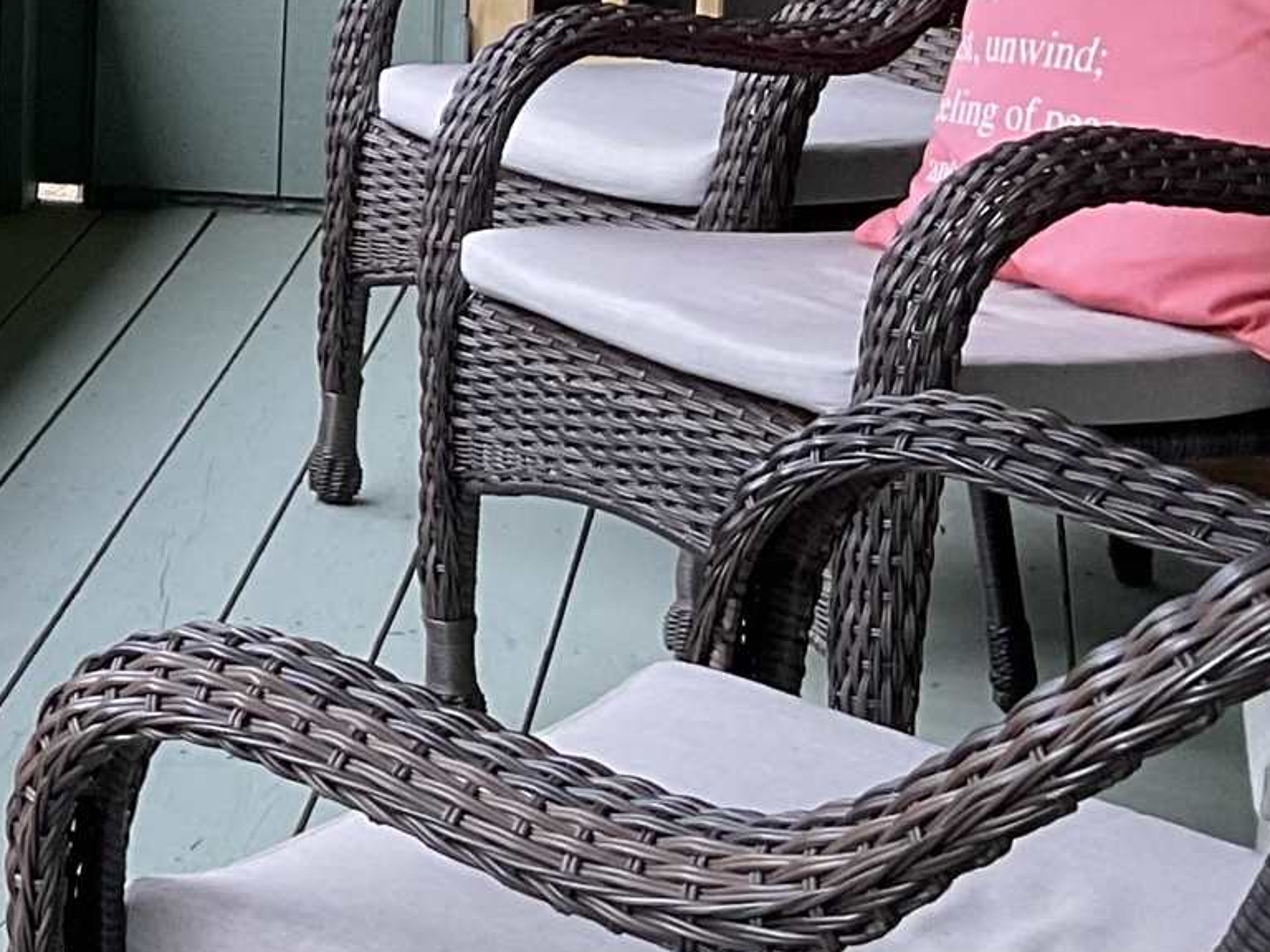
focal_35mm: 116
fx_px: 4256
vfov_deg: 12.7
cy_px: 258
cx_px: -852
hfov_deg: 15.2
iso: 40
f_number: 1.8
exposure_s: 1/120
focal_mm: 3
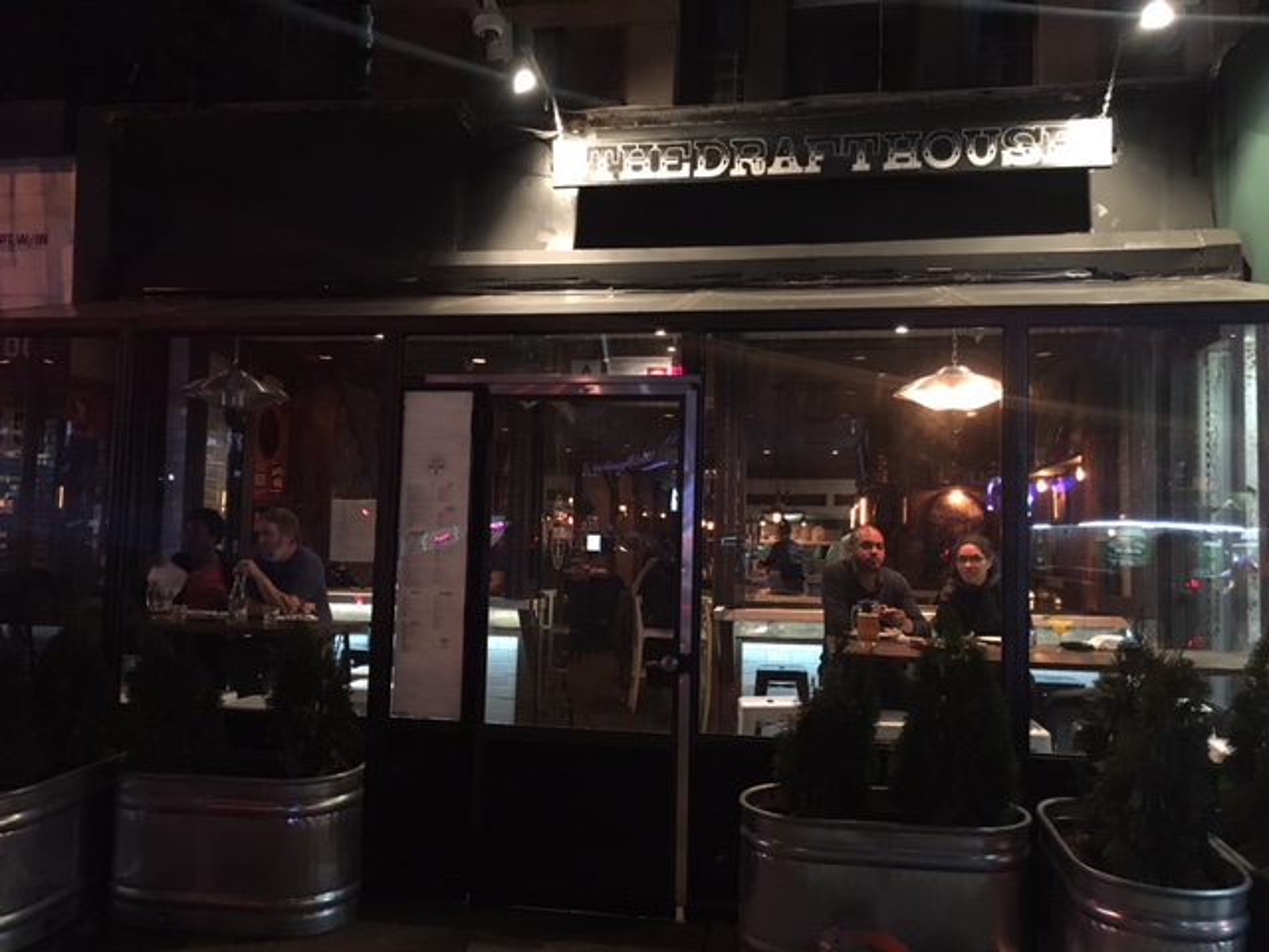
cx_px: 634
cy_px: 476
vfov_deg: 48.2
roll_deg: -1.3
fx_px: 1063
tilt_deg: +2.1
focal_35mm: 29
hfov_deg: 61.7
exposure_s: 1/15
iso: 400
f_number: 2.2
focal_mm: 4.15
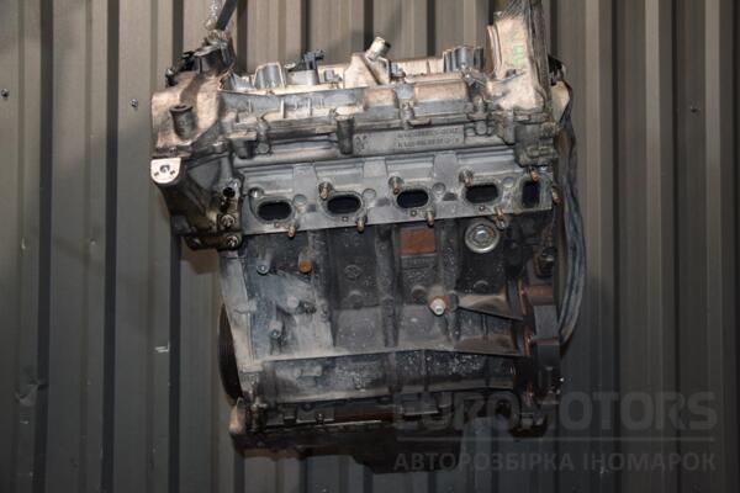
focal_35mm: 38
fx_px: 771
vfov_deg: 35.5
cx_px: 370
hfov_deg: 51.3
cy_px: 246
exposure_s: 1/60
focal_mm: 25
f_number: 5
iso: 800
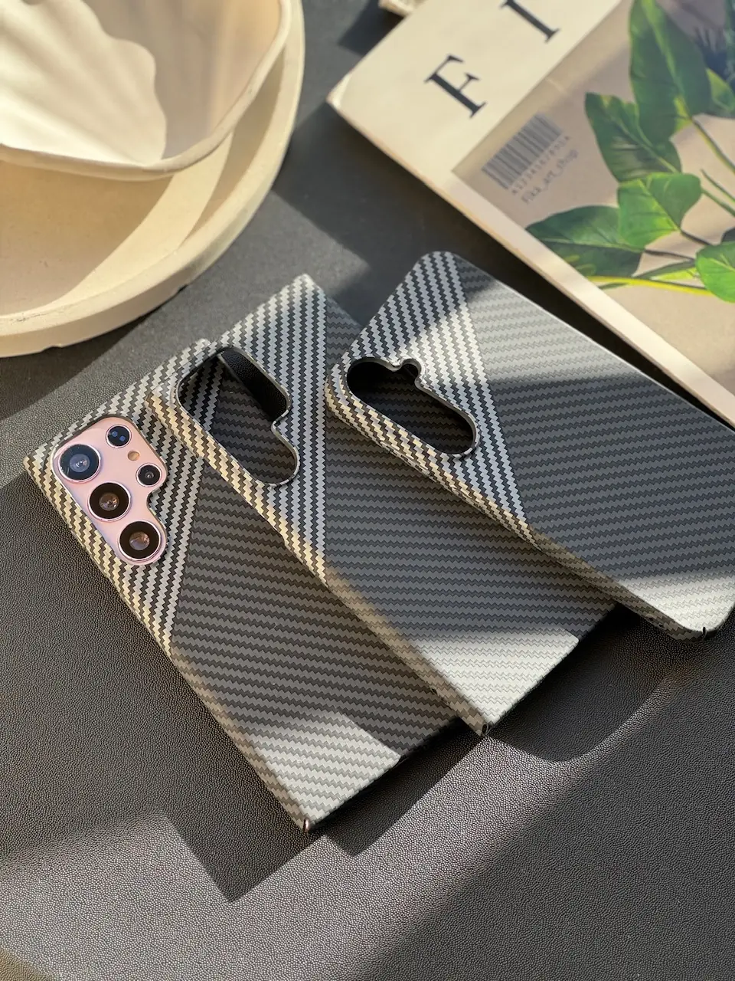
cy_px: 490
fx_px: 2180
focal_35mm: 77
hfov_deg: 19.1
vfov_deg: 25.3
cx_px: 368
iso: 32
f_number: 2.8
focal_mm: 9
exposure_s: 1/99
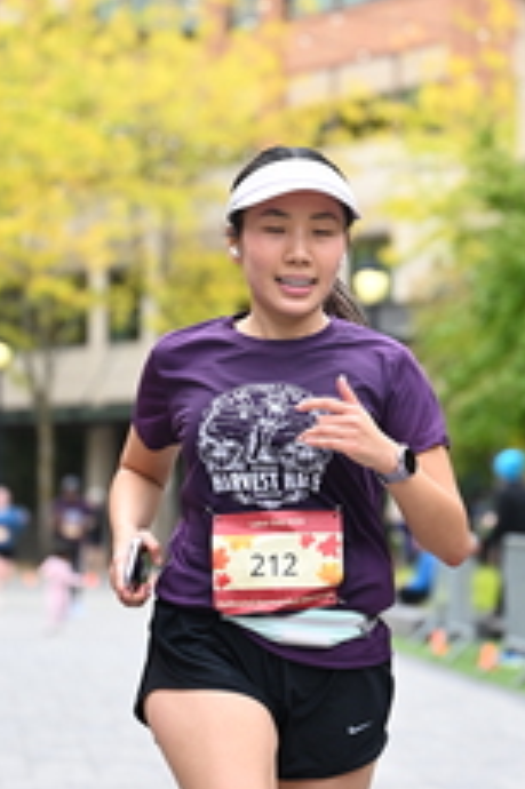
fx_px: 3877
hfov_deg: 7.7
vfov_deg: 11.6
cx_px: 328
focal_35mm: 177
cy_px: 302
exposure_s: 1/2000
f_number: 2.8
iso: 640
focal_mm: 74
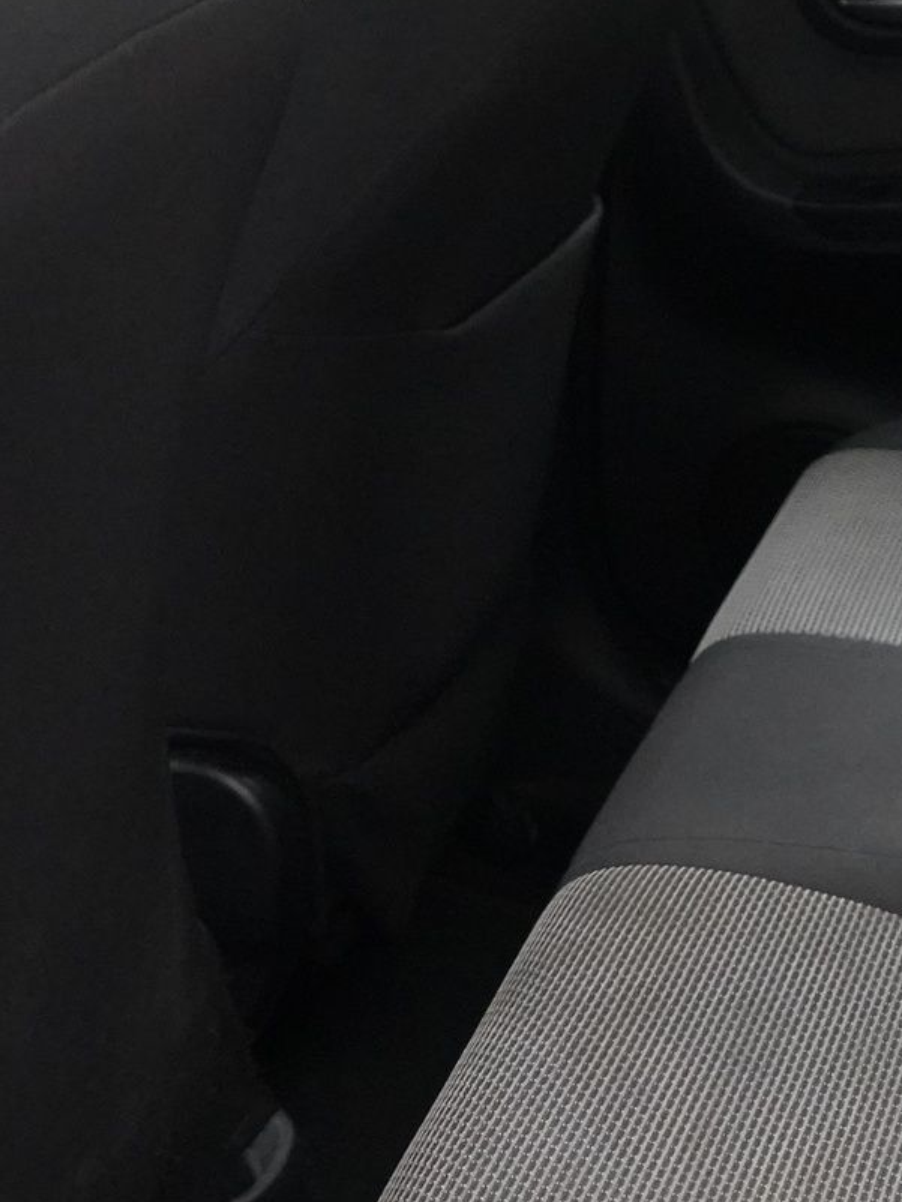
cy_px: 633
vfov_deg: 22.5
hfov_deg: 16.1
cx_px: 1168
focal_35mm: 87
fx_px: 3022
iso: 12800
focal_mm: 29
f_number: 3.5
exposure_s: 1/160
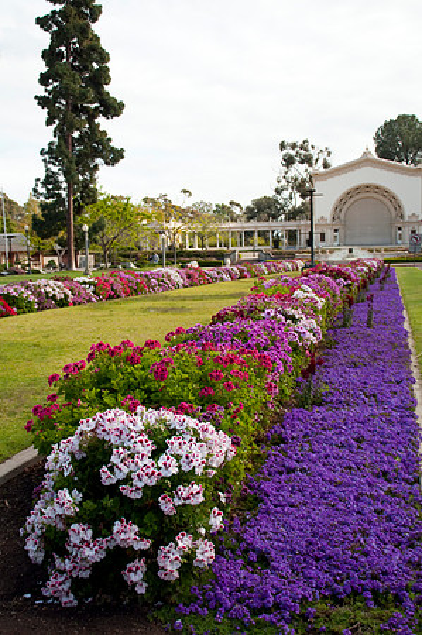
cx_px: 211
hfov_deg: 31.8
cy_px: 318
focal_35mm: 42
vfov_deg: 46.4
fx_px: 740
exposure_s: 1/1000
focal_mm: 28
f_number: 4
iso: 250
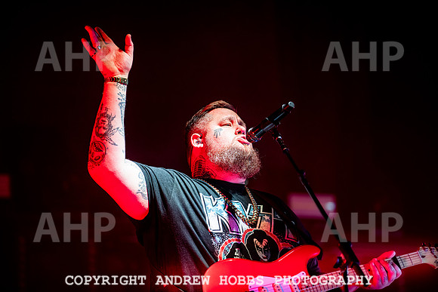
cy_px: 146
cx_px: 219
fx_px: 2069
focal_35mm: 170
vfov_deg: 8.1
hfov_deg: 12.1
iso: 800
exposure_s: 1/500
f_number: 2.8
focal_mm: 170
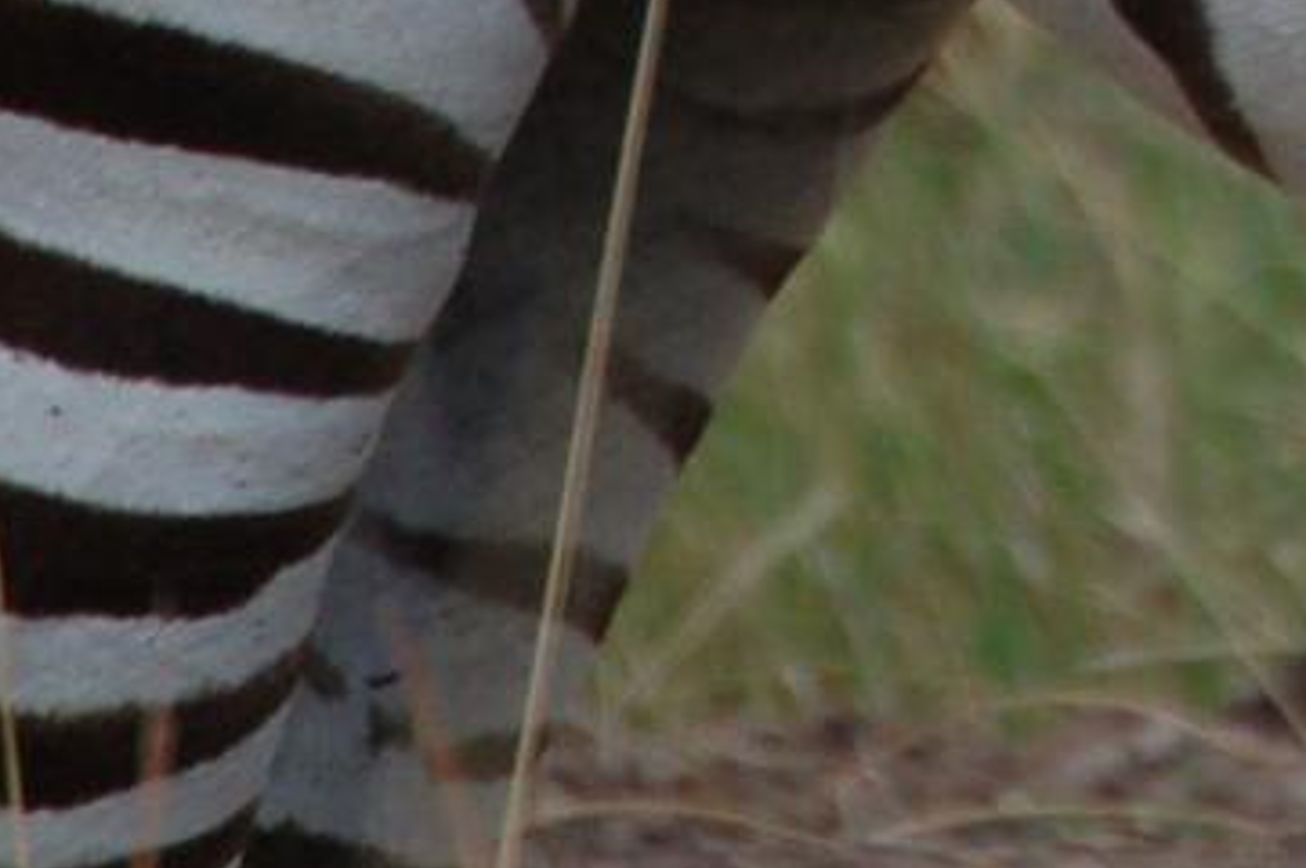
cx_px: 2995
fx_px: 57773
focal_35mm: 1594
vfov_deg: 0.9
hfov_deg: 1.3
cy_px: -1367
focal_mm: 200
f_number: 5.6
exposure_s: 1/1000
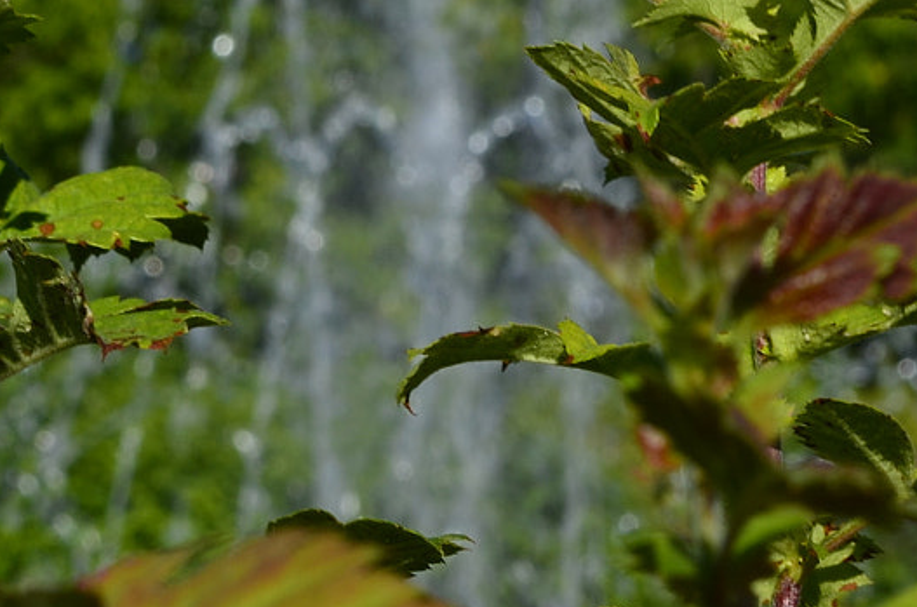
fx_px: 6368
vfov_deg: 5.5
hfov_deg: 8.2
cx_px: 285
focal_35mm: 251
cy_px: 142
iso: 100
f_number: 11
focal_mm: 55
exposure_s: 1/160
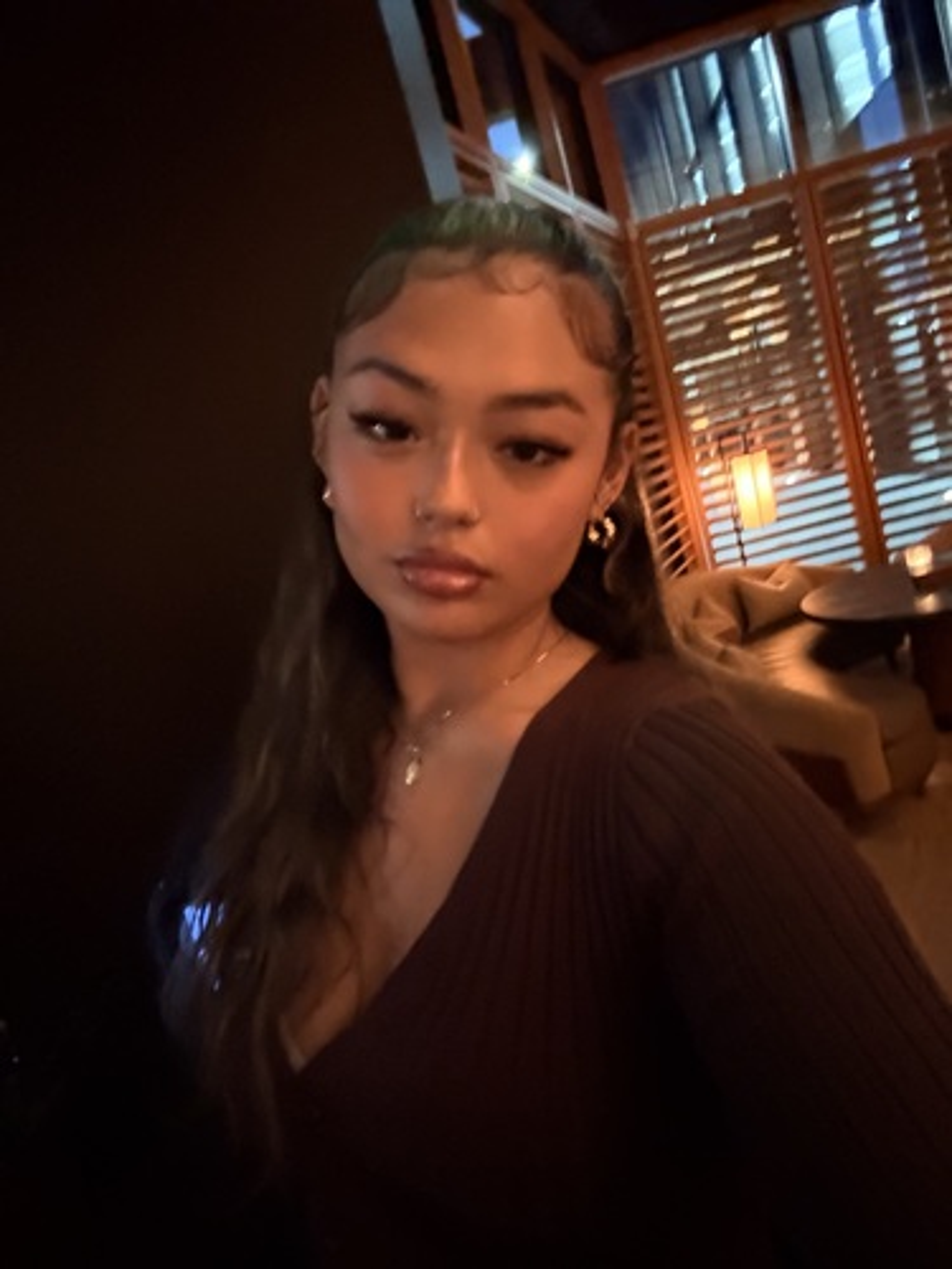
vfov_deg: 73.9
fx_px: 843
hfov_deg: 58.9
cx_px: 476
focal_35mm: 23
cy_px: 634
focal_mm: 2.69
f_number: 1.9
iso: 2000
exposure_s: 1/15
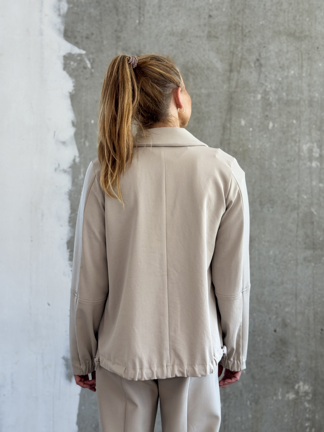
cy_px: 216
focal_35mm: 48
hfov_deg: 30.3
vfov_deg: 39.7
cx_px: 162
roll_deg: -0.8
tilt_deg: -1.1
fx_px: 599
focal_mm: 6.76
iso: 80
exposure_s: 1/100
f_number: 1.78
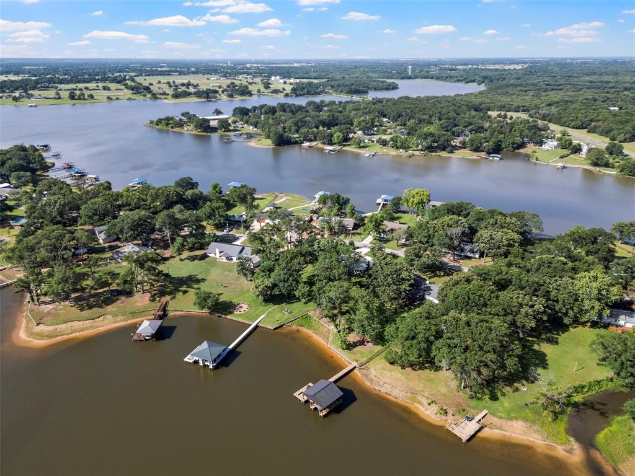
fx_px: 440
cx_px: 318
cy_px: 238
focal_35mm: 24
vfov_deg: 56.8
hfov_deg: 71.6
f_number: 1.7
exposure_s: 1/2000
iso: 150
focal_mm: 6.72
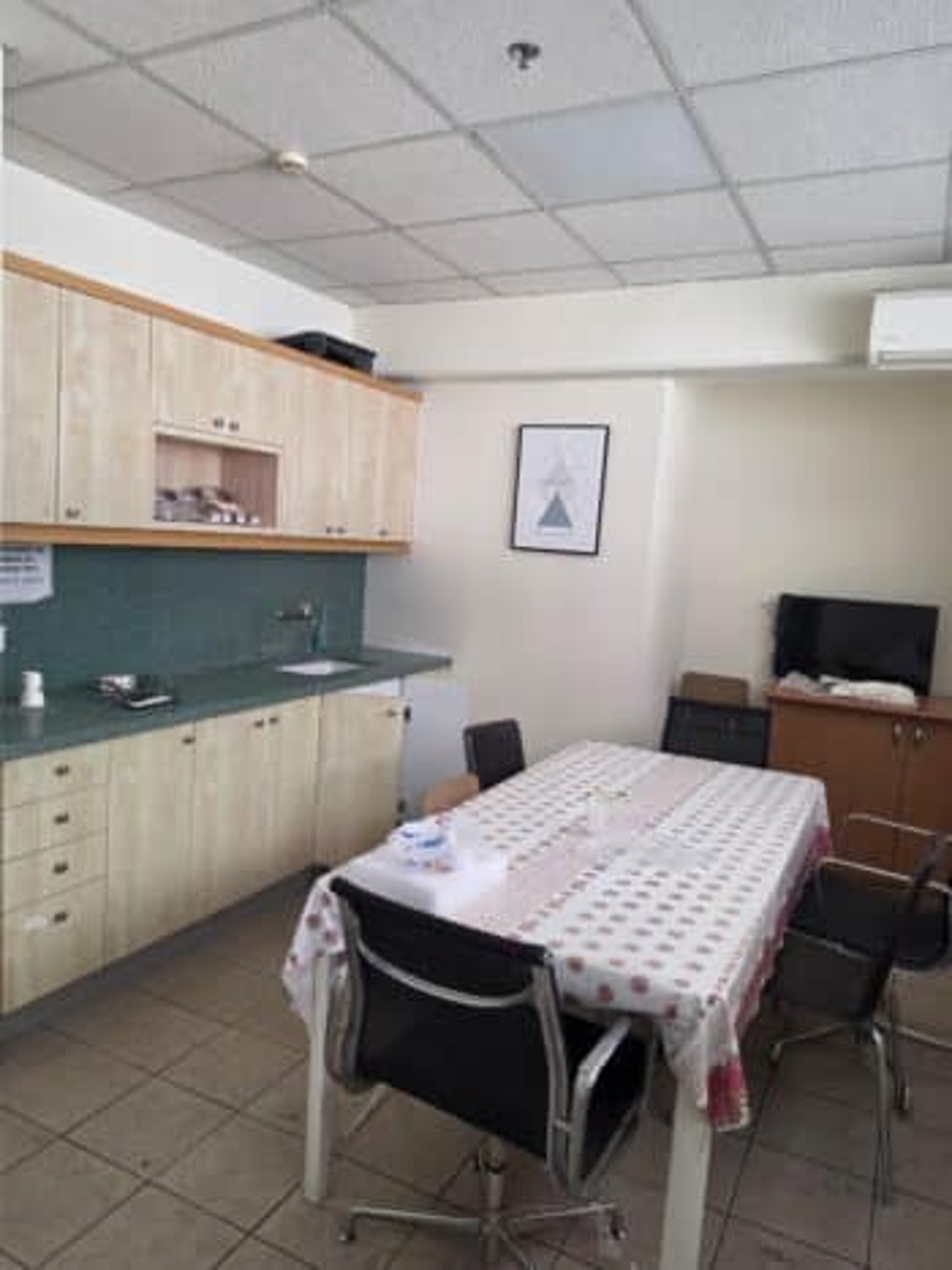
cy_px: 635
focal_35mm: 23
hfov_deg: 58.9
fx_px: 844
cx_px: 476
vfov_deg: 73.9
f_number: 1.4
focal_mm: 6.5
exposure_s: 1/180
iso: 100
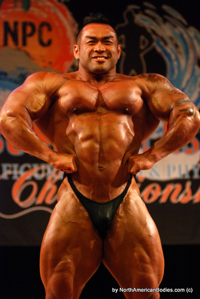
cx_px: 100
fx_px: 996
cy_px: 150
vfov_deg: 17.0
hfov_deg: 11.5
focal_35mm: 120
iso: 640
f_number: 2.8
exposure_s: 1/125
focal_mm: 80
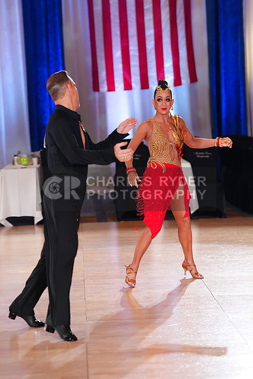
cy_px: 190
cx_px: 126
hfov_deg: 11.7
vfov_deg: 17.5
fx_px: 1233
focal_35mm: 117
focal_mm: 117
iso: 3200
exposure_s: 1/640
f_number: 3.2
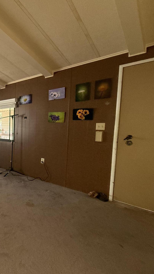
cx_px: -28
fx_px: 152
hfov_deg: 39.7
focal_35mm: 21
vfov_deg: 83.8
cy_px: 137
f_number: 2.2
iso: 250
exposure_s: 1/99
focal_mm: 2.22
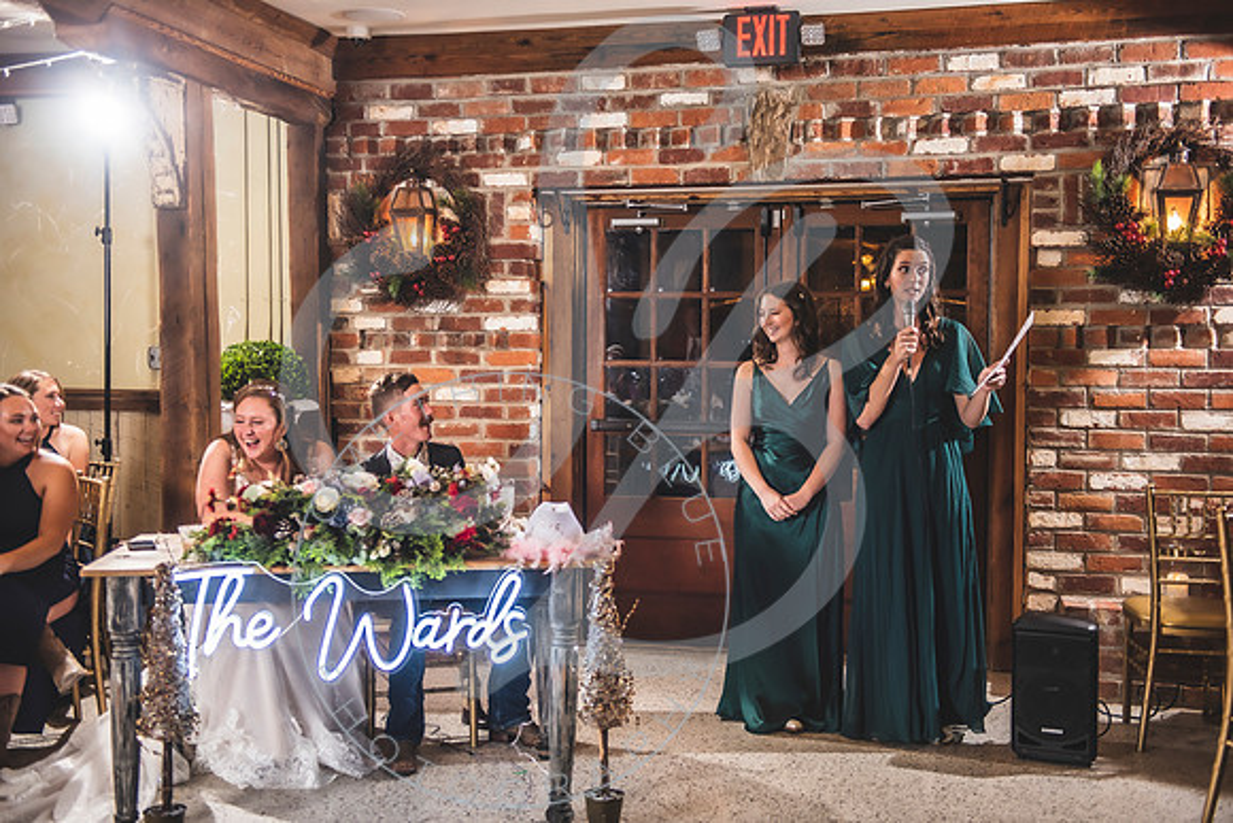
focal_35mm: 42
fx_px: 1439
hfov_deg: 46.4
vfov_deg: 31.9
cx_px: 616
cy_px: 412
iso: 800
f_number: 2.8
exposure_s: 1/100
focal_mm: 42
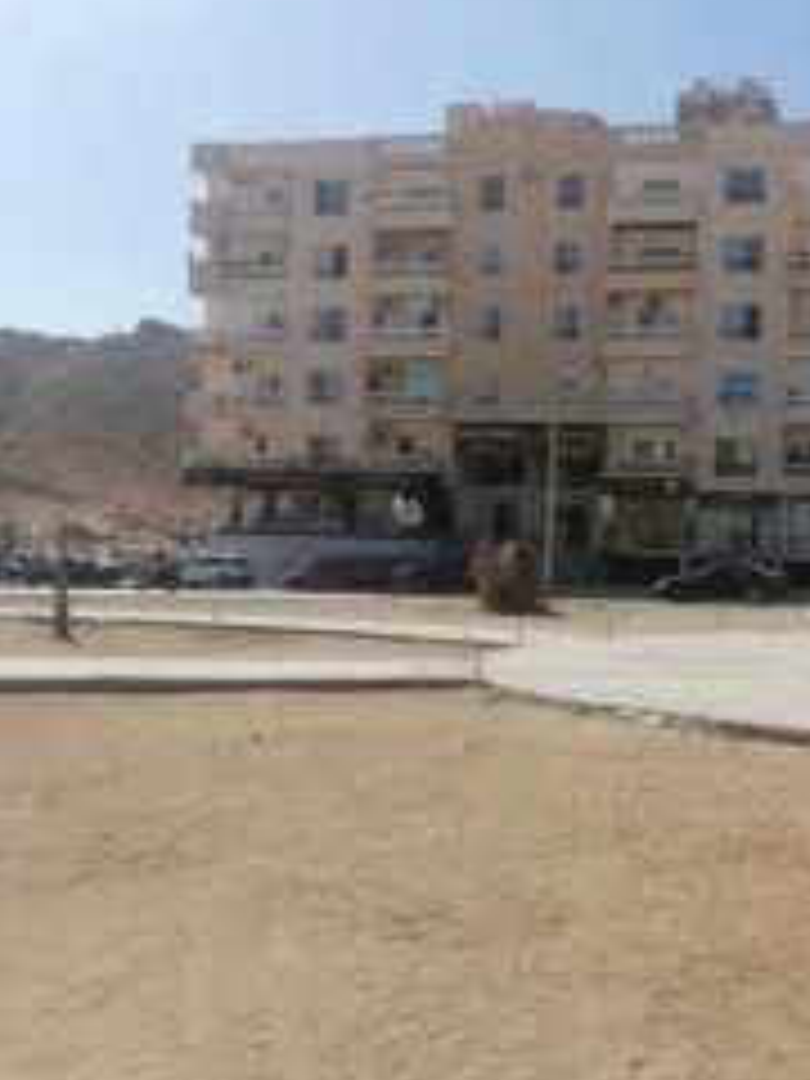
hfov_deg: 31.4
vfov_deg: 42.1
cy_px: 576
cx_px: 634
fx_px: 1404
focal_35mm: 45
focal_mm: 5.3
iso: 50
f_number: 1.8
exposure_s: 1/2439
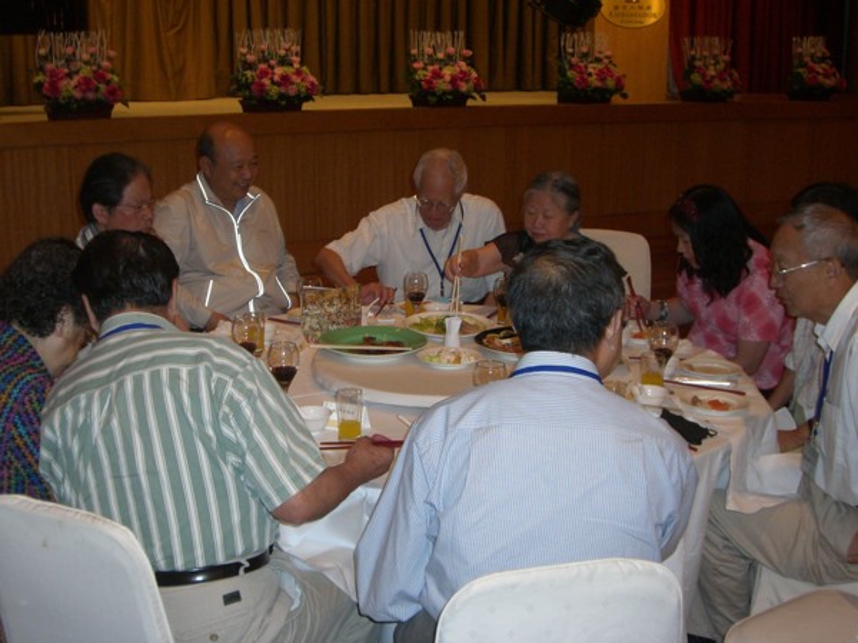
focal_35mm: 47
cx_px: 429
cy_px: 322
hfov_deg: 40.4
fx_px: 1165
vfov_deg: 30.9
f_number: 3
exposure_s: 1/60
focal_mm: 7.6
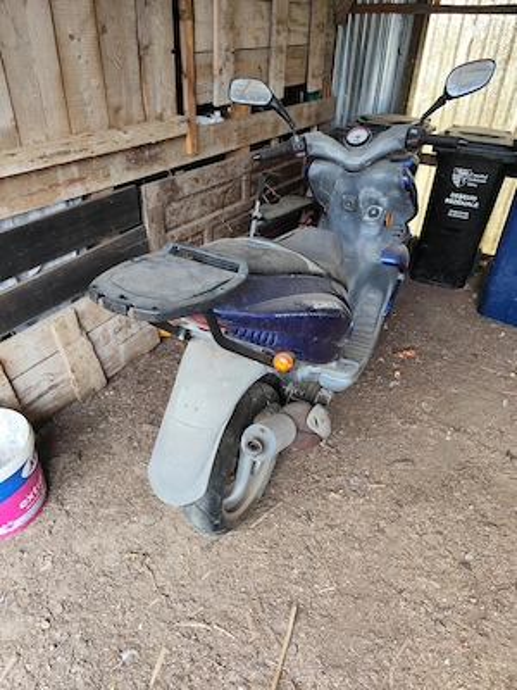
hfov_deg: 58.9
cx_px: 258
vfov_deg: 73.9
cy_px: 345
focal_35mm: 23
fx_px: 458
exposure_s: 1/100
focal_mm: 6.19
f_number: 1.65
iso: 250
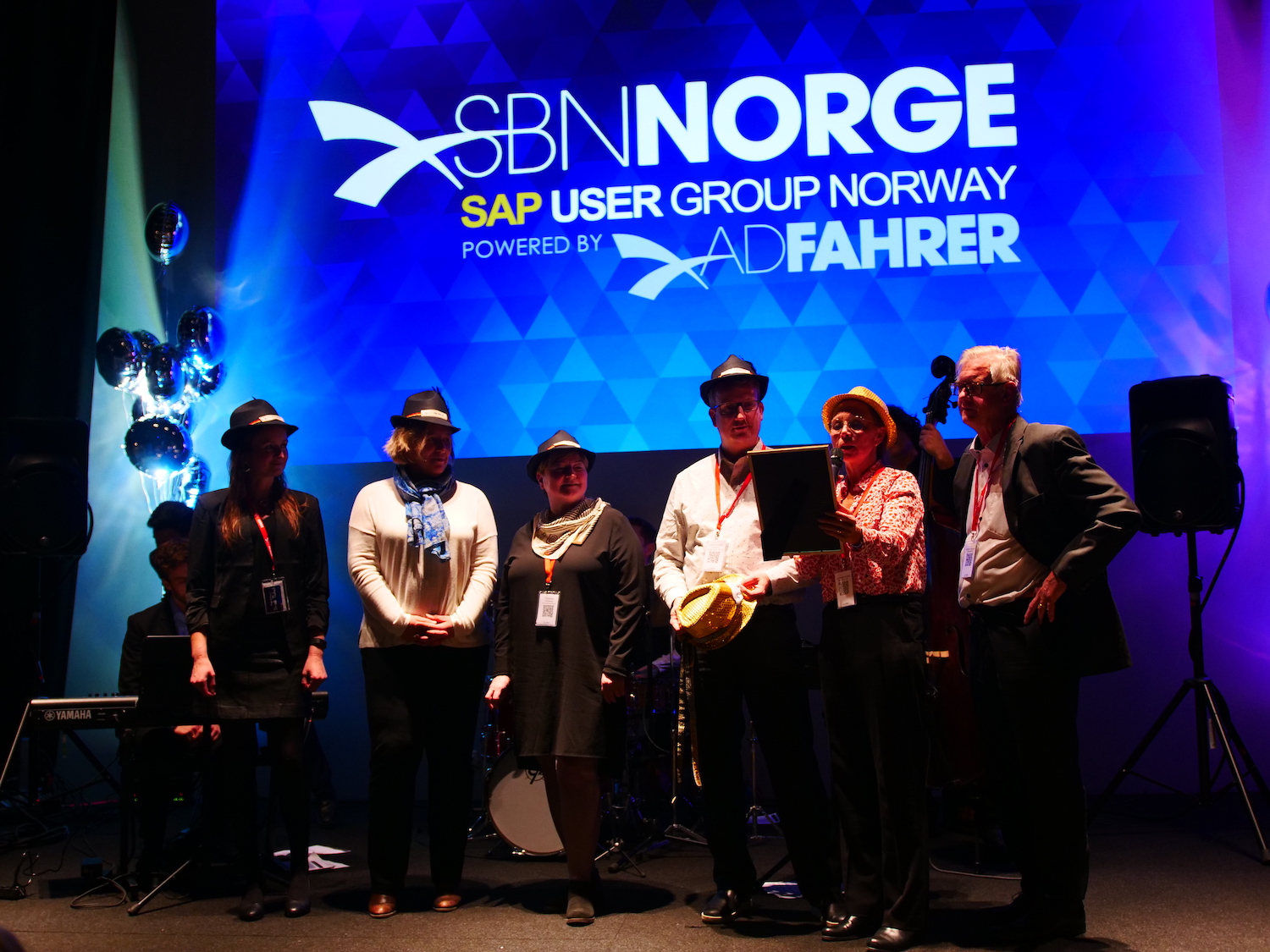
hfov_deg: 51.4
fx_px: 1321
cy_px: 476
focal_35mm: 36
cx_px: 635
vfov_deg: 39.7
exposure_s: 1/60
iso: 800
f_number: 1.7
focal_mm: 18
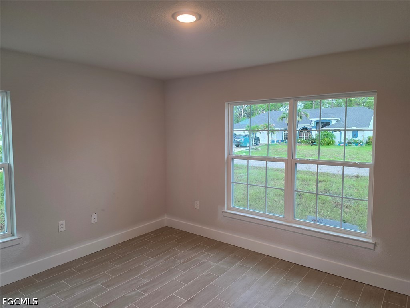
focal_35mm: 23
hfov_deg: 73.9
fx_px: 272
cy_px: 154
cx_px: 205
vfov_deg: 58.9
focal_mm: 6.5
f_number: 1.4
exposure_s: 1/120
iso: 100
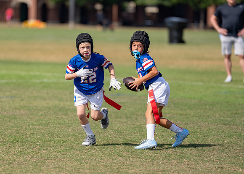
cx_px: 101
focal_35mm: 297
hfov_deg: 6.8
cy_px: 77
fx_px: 2057
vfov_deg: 4.8
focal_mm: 200
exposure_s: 1/1000
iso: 100
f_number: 2.8
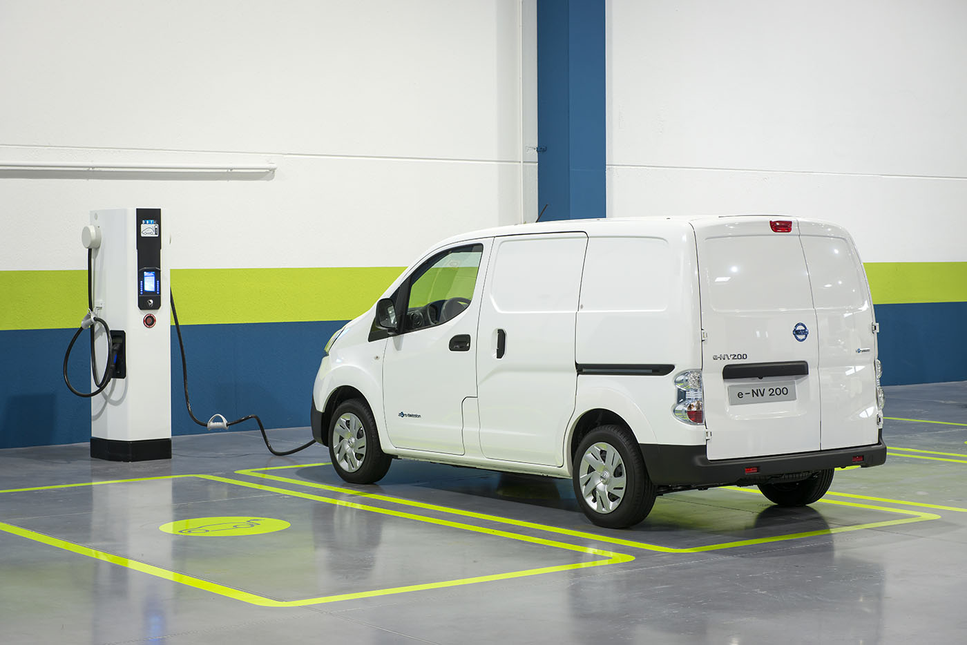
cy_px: 322
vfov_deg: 19.5
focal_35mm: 70
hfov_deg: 28.8
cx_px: 484
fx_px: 1881
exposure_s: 1/2.5
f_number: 9
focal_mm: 70
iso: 200
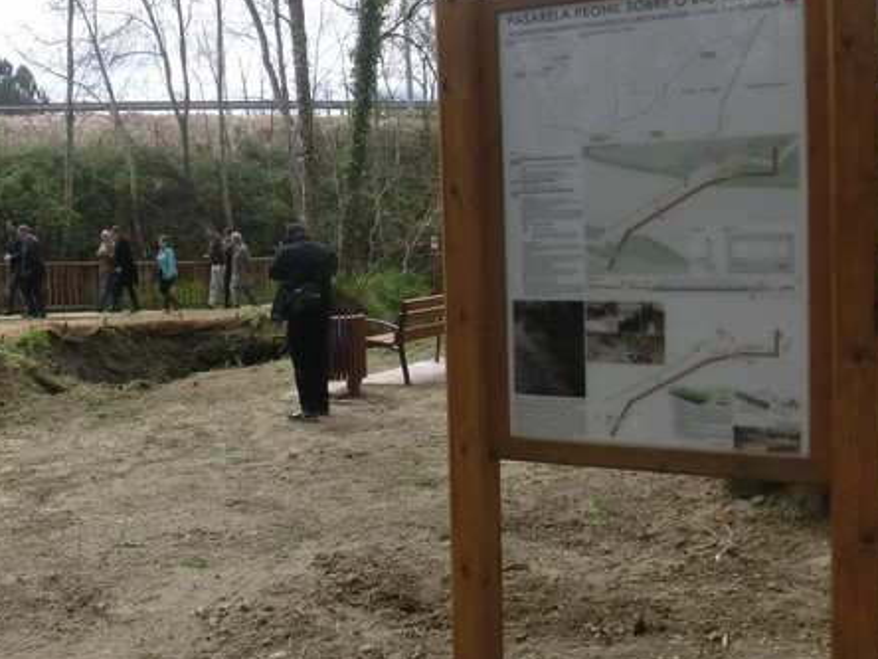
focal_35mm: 54
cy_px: 297
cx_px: 273
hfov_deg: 35.1
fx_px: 1370
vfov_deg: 27.0
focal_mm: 5.25
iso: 80
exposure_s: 1/500
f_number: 3.5
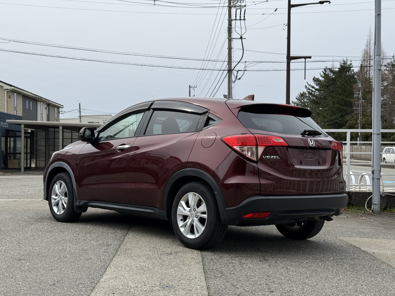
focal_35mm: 48
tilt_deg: +0.2
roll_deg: +0.0
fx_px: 548
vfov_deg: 30.3
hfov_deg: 39.7
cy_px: 148
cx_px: 198
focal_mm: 6.76
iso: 64
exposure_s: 1/3891
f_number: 1.78
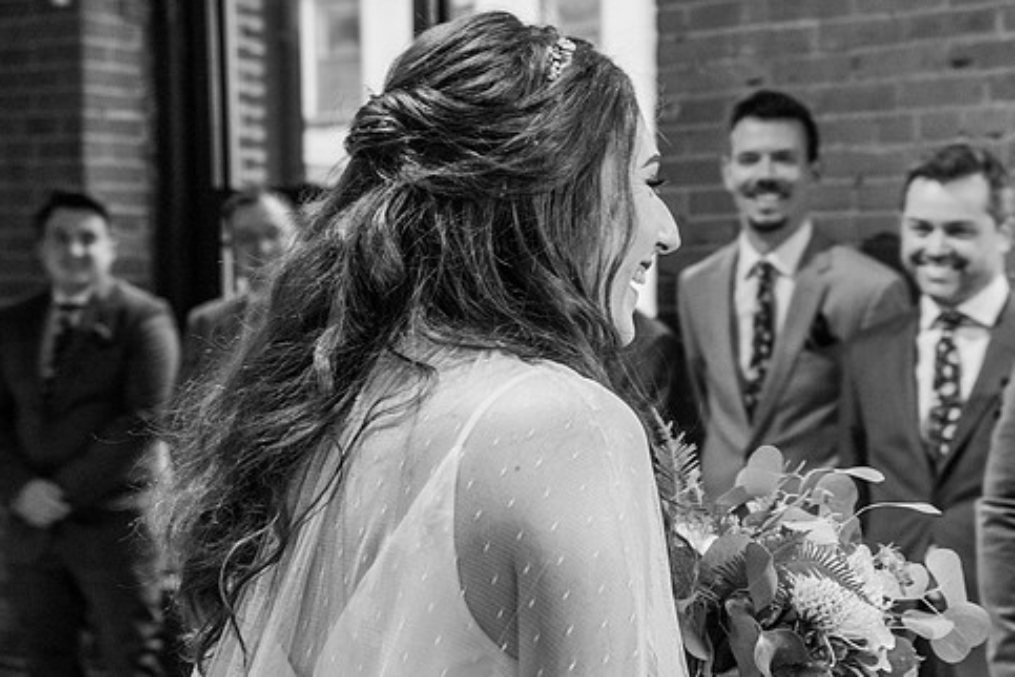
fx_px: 1861
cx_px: 586
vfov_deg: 20.6
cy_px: 314
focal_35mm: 66
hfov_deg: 30.5
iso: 800
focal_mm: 55
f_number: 5
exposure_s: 1/125
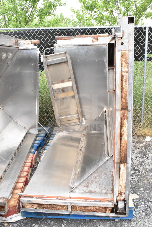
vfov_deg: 47.9
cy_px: 114
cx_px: 76
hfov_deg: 33.0
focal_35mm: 40
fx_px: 256
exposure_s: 1/800
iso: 6400
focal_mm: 27
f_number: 14
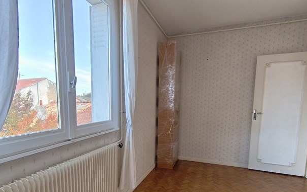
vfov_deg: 56.1
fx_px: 176
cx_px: 142
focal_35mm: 21
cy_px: 127
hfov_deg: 82.1
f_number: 2.2
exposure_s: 1/33.3
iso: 400
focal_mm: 1.65
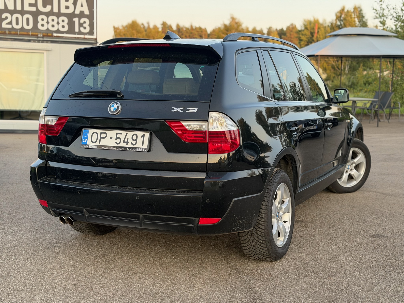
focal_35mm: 48
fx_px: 560
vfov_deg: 30.3
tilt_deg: -7.3
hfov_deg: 39.7
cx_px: 202
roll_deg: -0.7
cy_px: 152
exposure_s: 1/184
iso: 125
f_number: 1.78
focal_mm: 6.76
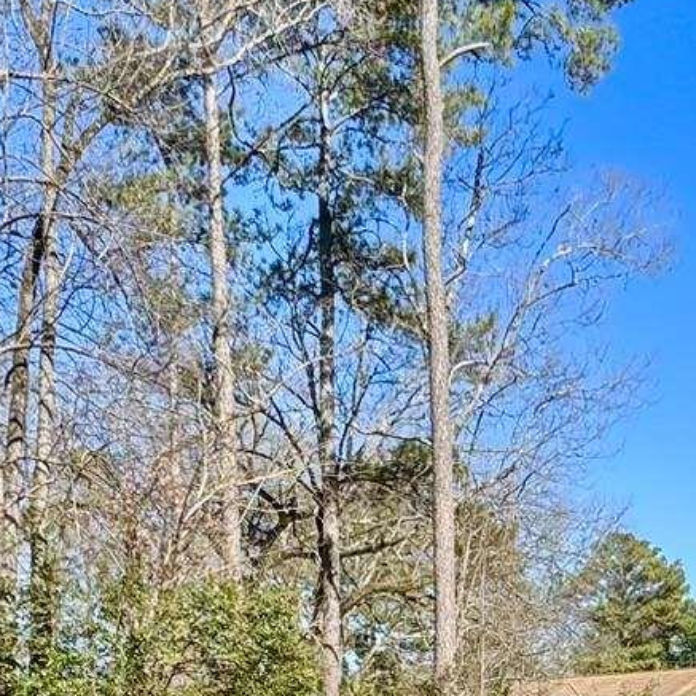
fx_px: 1319
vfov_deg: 25.8
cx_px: 499
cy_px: 874
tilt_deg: -5.1
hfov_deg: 29.2
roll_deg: +1.3
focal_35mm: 58
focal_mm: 2.22
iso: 40
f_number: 2.2
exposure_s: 1/1256
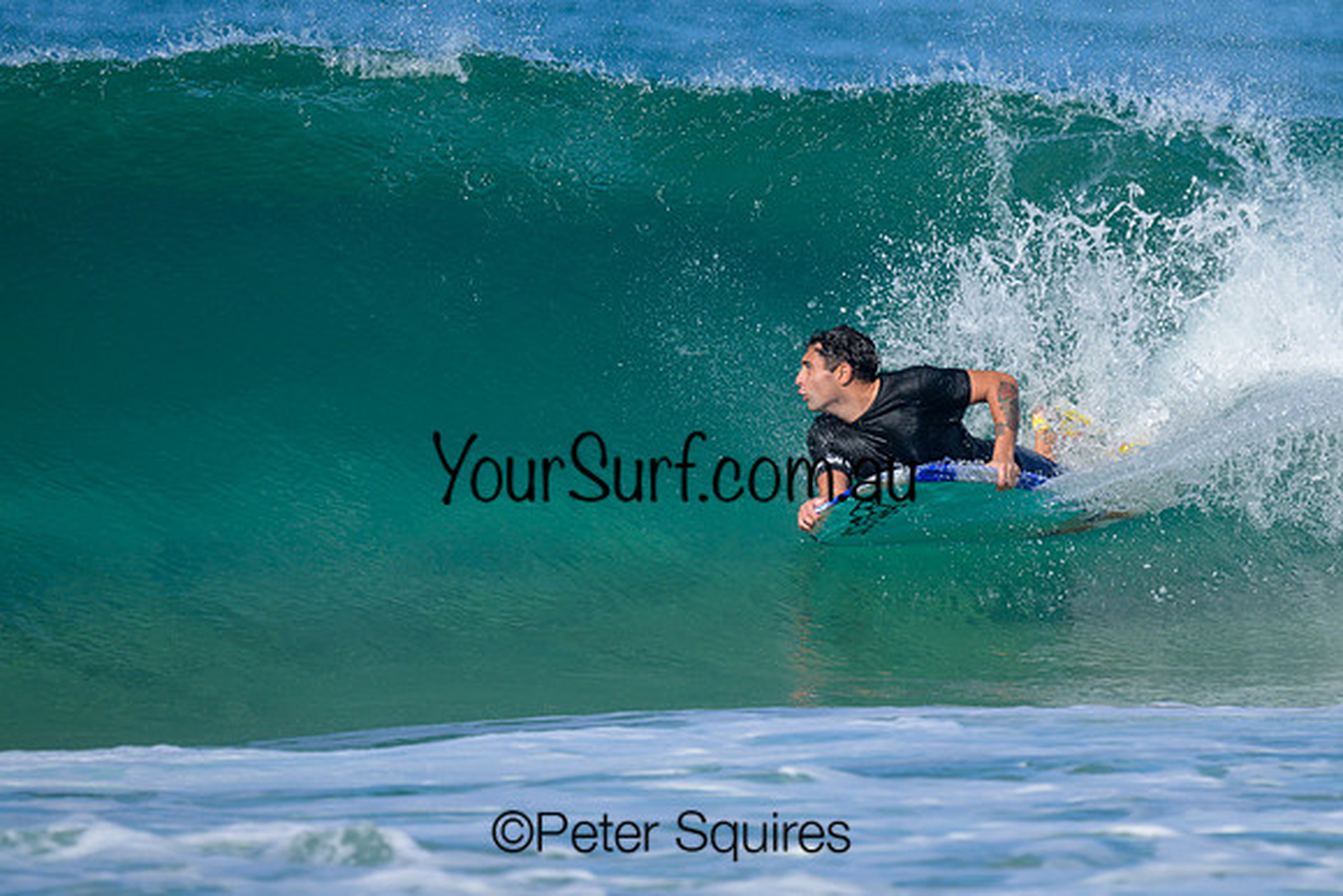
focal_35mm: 1049
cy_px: 438
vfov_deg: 1.3
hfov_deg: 2.0
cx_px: 880
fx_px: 39128
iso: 250
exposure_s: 1/2000
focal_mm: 800
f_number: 6.3
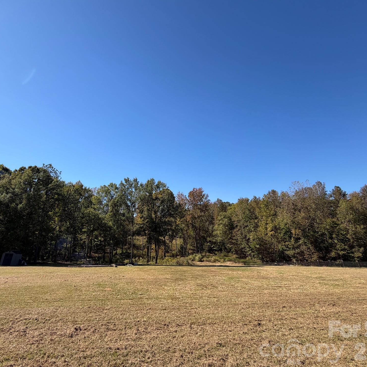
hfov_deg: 83.4
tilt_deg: +16.2
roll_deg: -0.9
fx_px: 204
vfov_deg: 84.0
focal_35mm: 17
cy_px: 180
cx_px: 155
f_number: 2.2
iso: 25
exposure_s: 1/770
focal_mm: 2.22
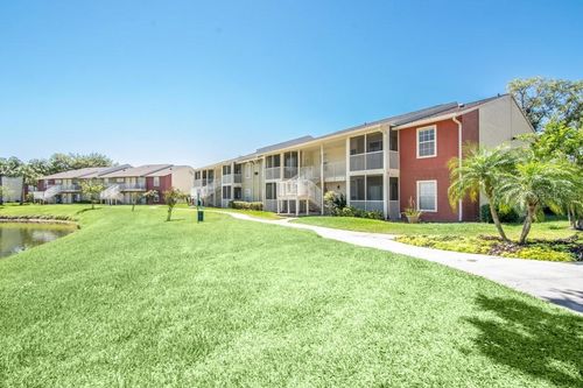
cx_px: 292
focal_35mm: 16
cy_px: 194
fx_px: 267
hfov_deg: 95.0
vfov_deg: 72.0
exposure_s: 1/200
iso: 640
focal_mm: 11
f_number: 16
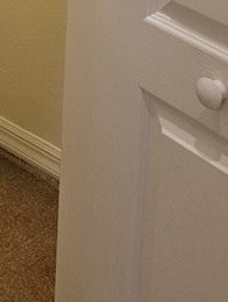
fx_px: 929
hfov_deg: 13.6
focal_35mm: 106
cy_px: -180
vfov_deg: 16.5
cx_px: -53
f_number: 1.8
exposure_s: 1/120
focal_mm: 5.4
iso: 400
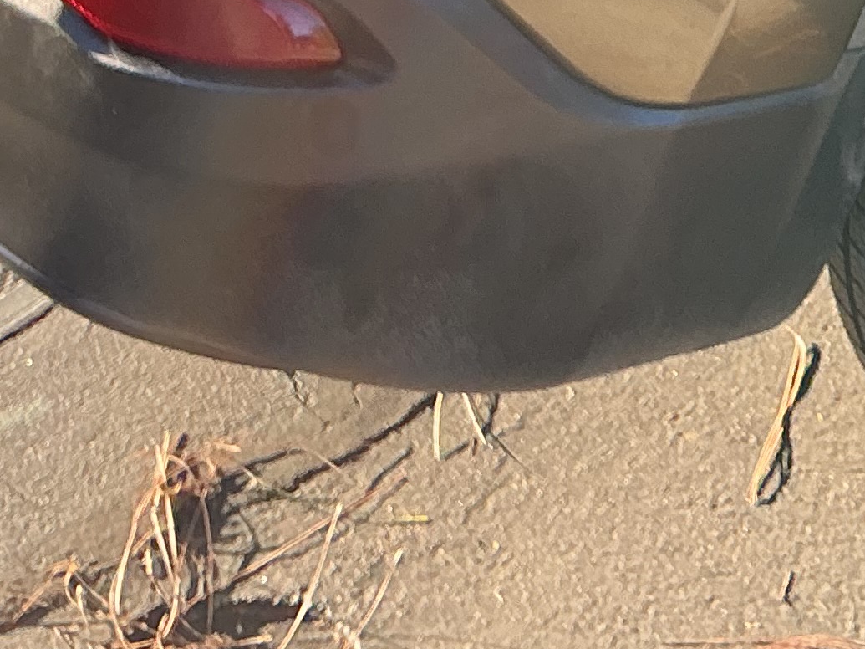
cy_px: -563
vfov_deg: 11.9
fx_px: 2823
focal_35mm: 113
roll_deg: +0.4
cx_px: 1137
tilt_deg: -17.2
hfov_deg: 16.4
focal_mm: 3
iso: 32
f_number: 1.8
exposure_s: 1/164
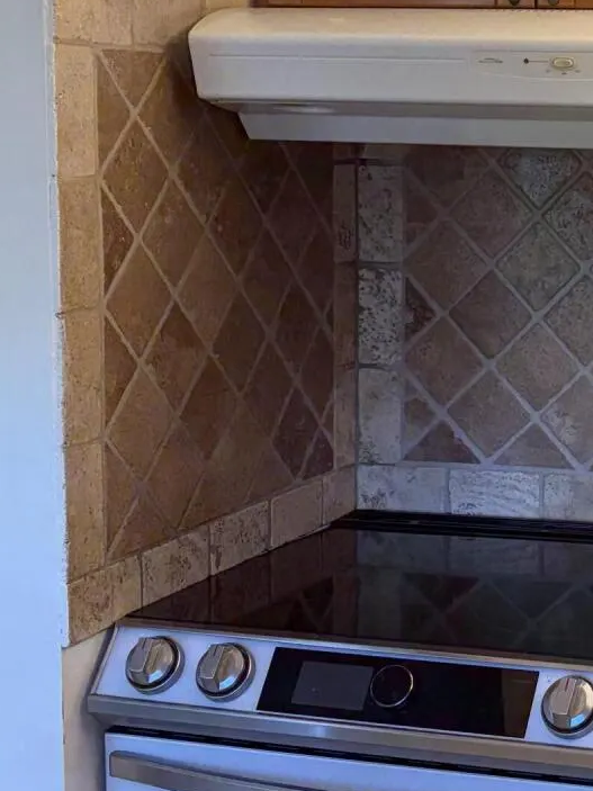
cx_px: 717
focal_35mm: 74
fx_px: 1691
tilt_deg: -6.6
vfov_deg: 26.3
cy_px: 300
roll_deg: -1.0
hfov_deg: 18.8
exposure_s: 1/60
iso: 125
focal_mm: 5.96
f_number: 1.6
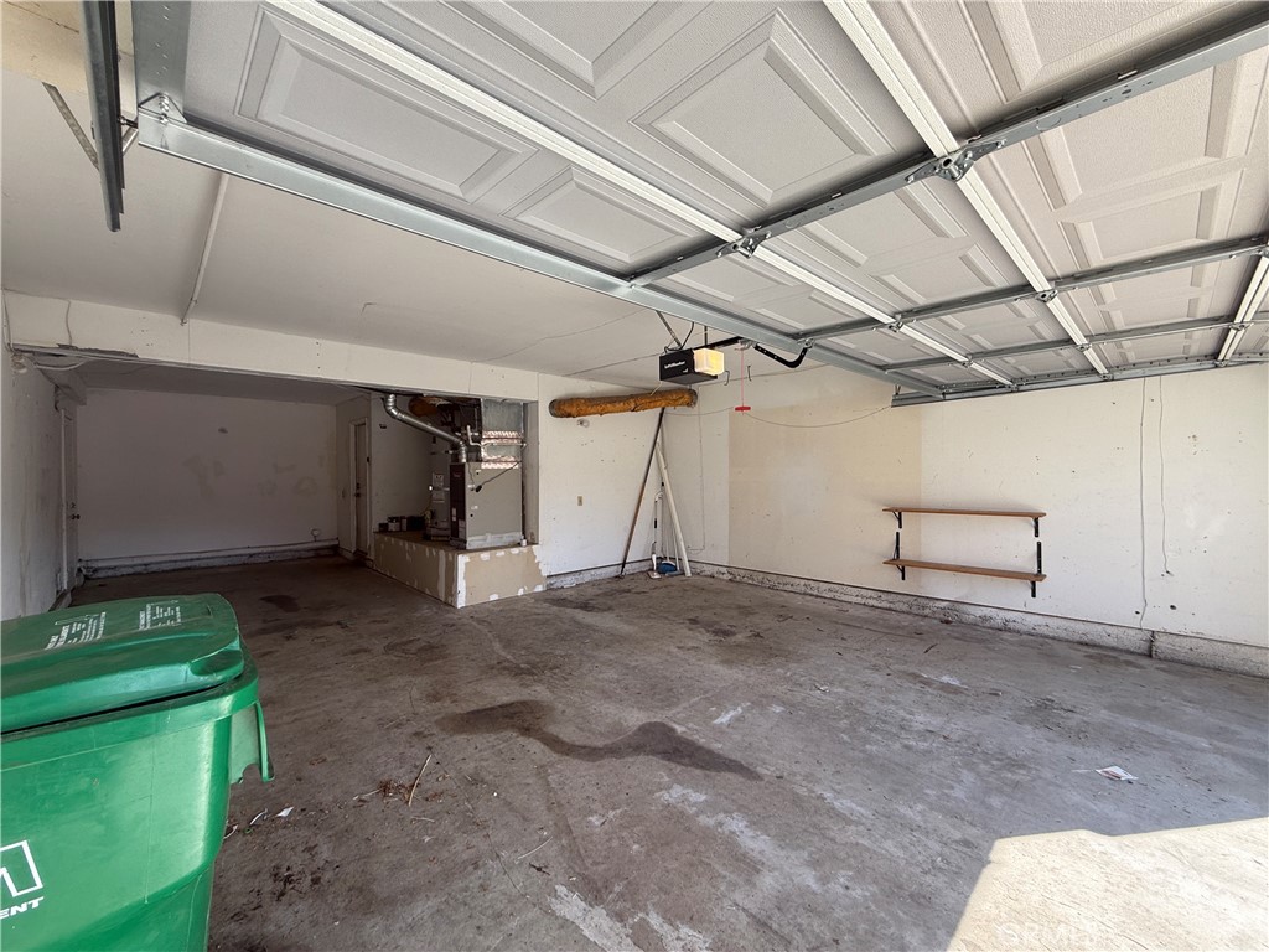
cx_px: 634
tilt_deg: +0.5
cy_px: 476
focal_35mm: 14
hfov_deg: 102.1
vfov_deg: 85.7
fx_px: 513
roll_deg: +0.5
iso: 50
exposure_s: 1/220
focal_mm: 2.22
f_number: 2.2
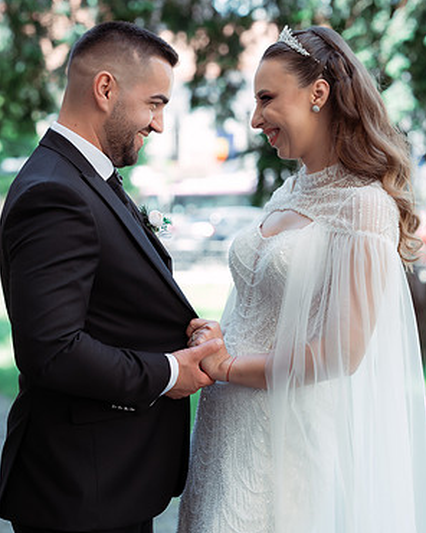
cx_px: 214
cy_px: 285
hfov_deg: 15.9
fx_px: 1529
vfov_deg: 19.8
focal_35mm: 97
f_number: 3.5
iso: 200
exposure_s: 1/250
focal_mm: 85
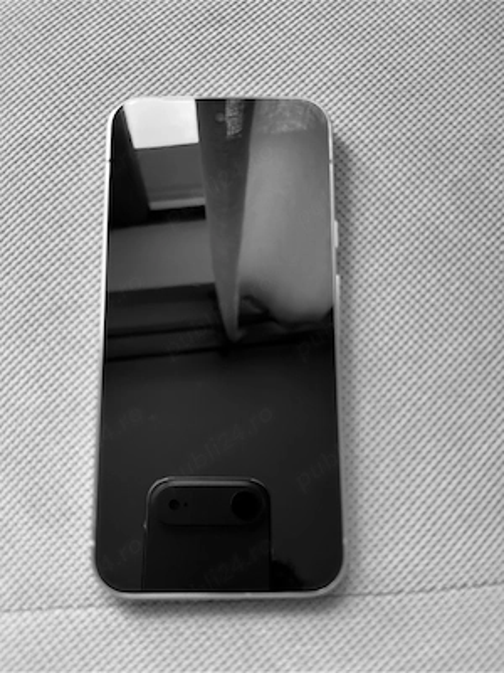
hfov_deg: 40.7
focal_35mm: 35
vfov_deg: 52.6
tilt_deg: -74.7
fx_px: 679
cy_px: 336
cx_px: 252
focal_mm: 5.96
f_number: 1.6
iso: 160
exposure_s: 1/60
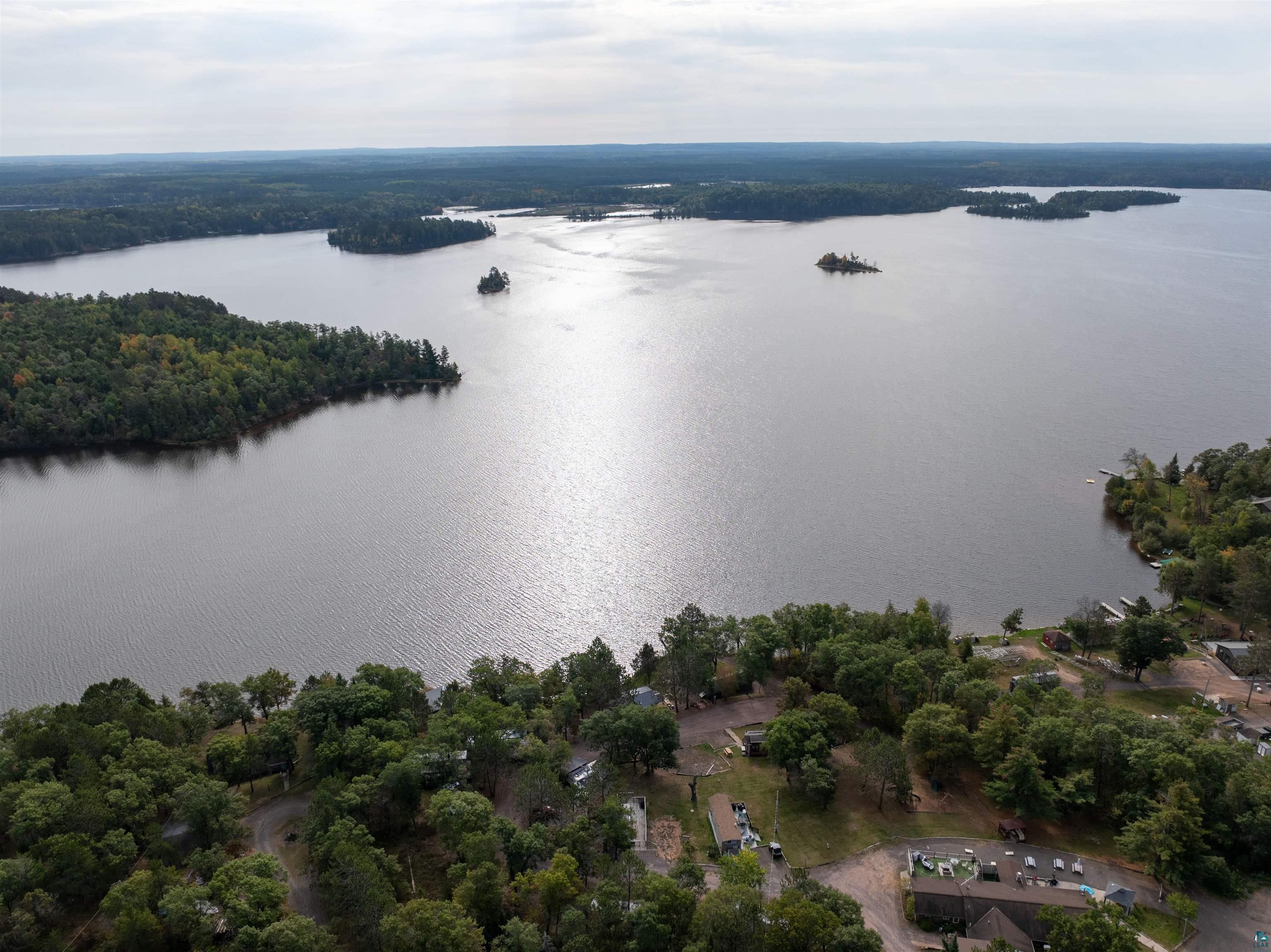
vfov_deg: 56.8
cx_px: 636
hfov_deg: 71.6
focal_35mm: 24
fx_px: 881
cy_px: 476
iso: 120
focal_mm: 12.29
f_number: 2.8
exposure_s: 1/2500
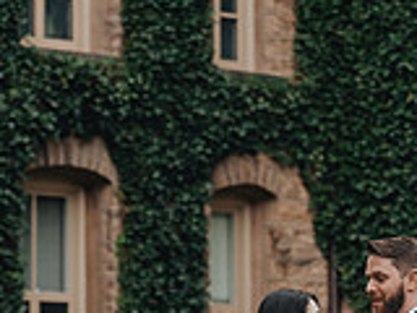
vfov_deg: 5.2
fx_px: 3409
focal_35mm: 283
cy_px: 294
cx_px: 346
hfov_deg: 7.0
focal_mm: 75
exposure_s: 1/1250
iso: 800
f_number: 2.8
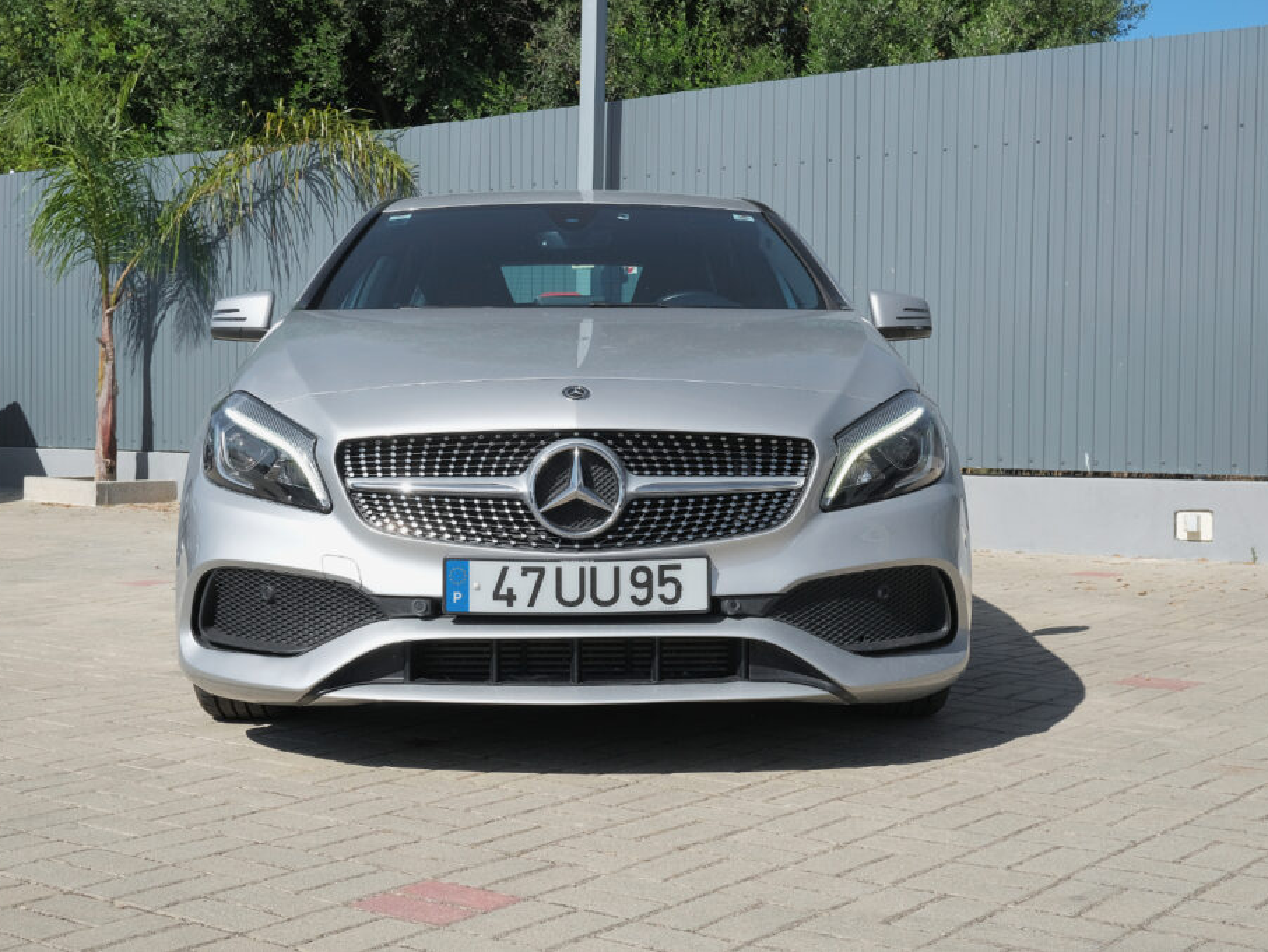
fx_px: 1869
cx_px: 583
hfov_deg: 37.5
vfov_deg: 28.6
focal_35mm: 51
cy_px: 476
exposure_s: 1/250
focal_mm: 31.4
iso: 160
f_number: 9
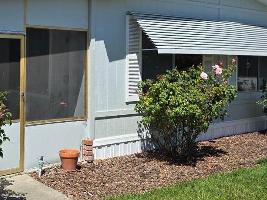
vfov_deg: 29.9
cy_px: 56
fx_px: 370
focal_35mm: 48
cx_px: 57
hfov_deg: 38.3
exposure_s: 1/909
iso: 12
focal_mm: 6.3
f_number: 1.7
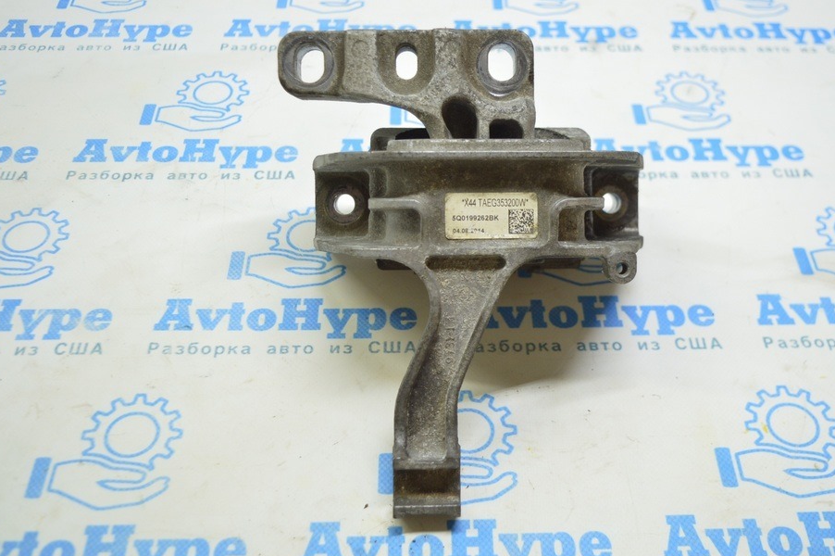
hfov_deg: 45.8
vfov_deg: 31.4
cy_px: 256
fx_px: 987
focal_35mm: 43
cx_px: 451
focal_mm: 25
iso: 400
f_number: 4
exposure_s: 1/40
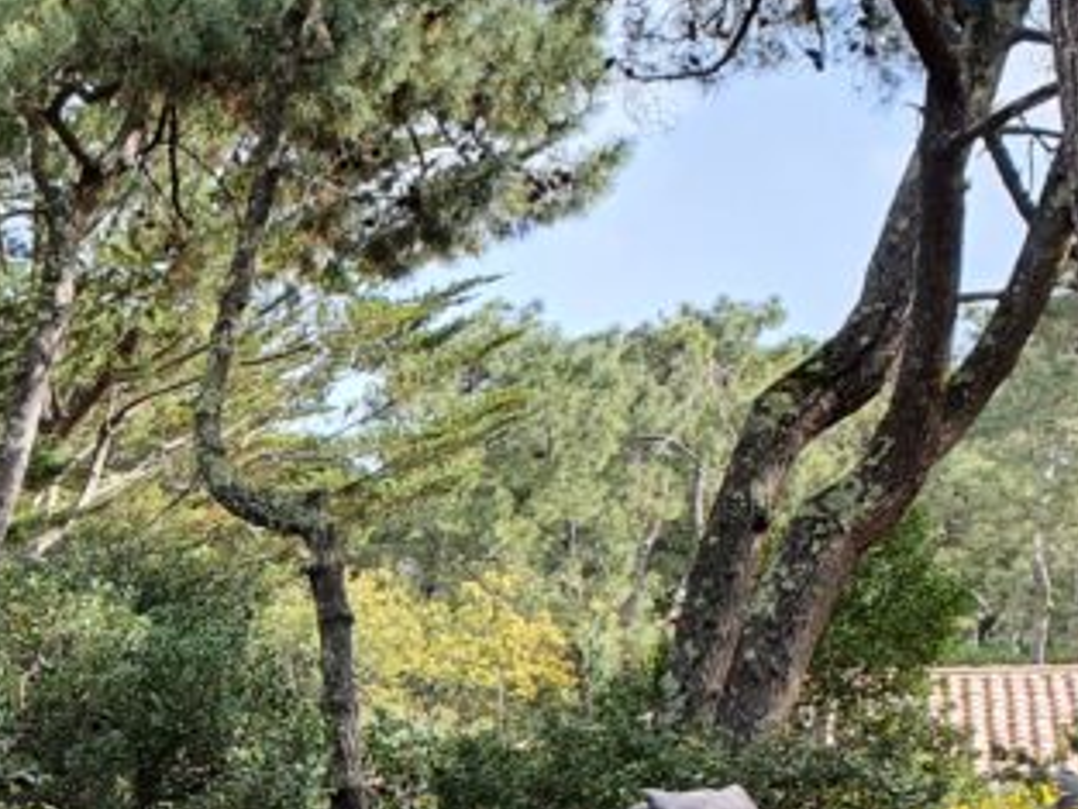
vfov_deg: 17.1
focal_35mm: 85
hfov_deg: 21.3
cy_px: 740
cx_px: -234
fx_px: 2648
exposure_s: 1/345
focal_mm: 4.32
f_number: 2.4
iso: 50
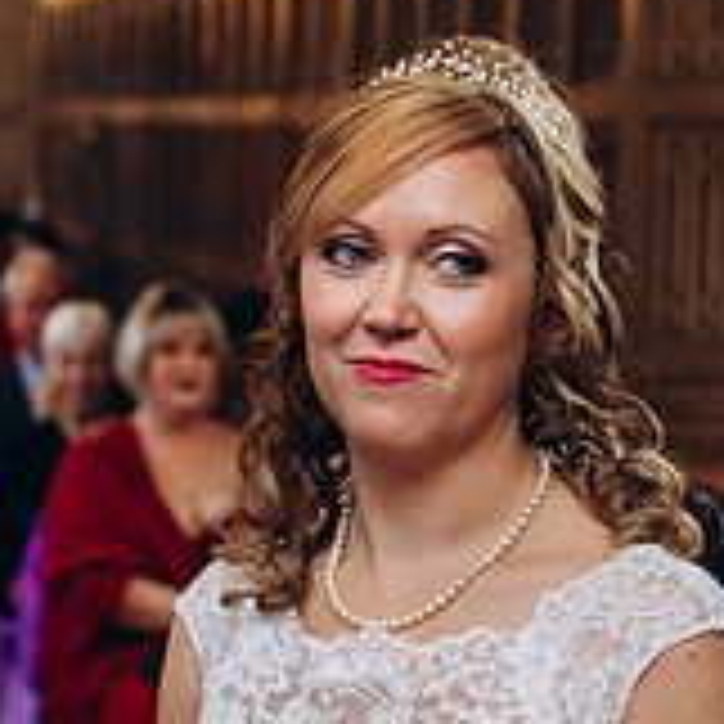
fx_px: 3053
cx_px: 378
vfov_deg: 13.5
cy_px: 449
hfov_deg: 13.5
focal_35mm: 129
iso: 160
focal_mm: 35
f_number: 2.5
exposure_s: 1/125
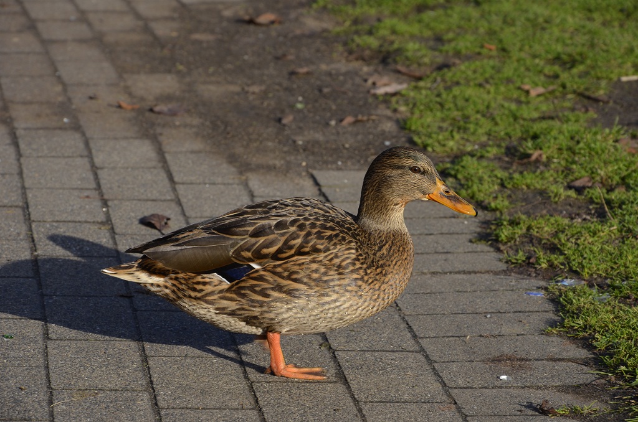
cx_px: 319
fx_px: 2785
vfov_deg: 8.7
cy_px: 211
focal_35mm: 158
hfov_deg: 13.1
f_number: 8
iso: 125
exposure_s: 1/250
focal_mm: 105
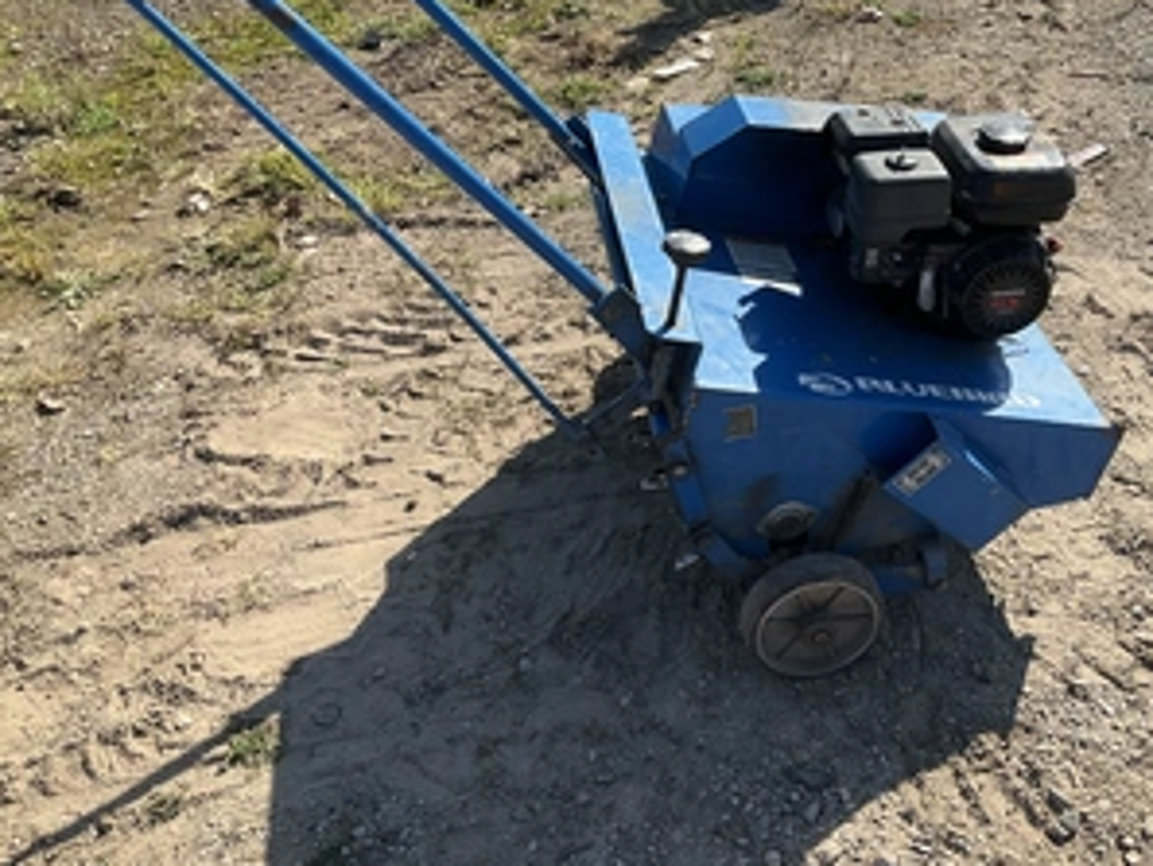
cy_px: 307
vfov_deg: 36.6
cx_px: 769
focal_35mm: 39
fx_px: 1300
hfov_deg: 47.1
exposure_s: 1/1195
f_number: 1.8
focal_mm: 3
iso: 25
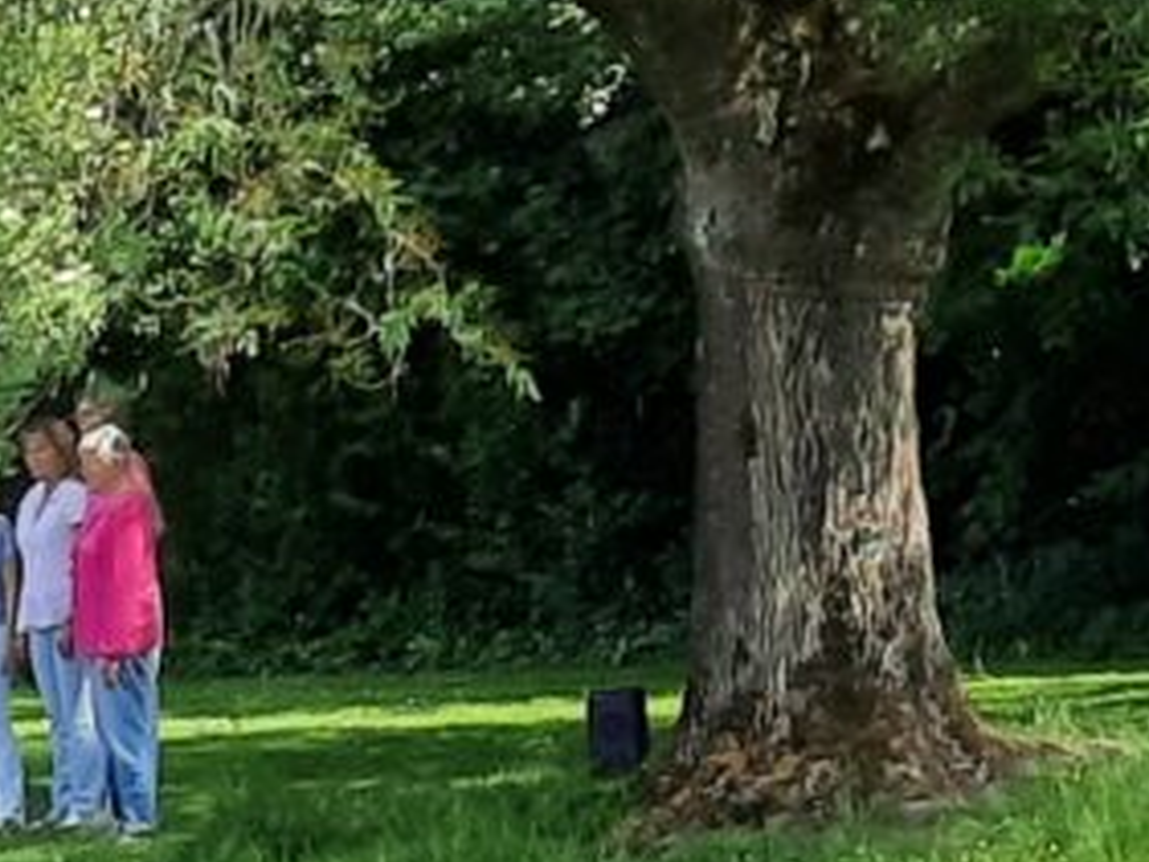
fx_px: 6044
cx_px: -405
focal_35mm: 182
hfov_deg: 10.6
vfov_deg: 7.4
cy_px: 2390
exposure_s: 1/587
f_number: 2
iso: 32
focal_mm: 4.6
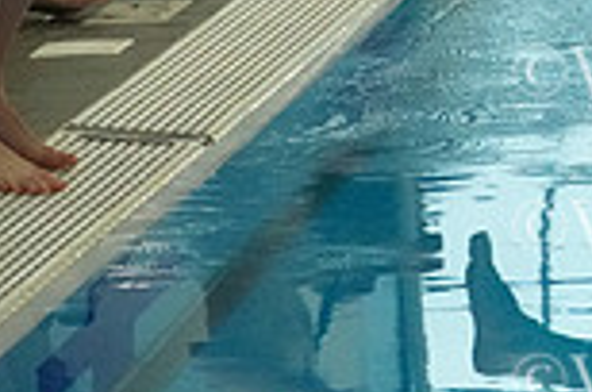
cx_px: 1069
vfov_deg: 3.5
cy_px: -315
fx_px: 6398
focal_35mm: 390
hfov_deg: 5.2
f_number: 5.6
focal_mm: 69
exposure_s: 1/1000
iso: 10000
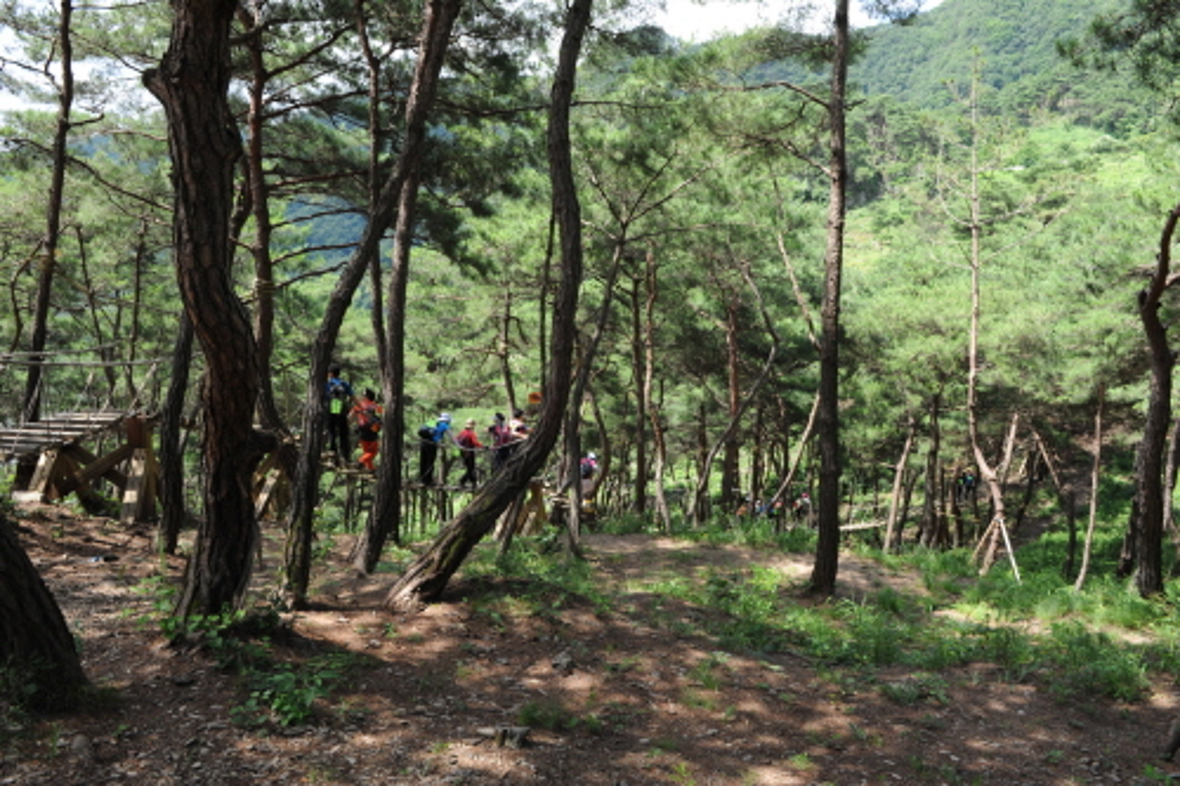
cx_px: 590
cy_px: 393
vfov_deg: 53.1
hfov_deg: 73.8
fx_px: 786
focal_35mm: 24
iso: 400
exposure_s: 1/100
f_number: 11
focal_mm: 24
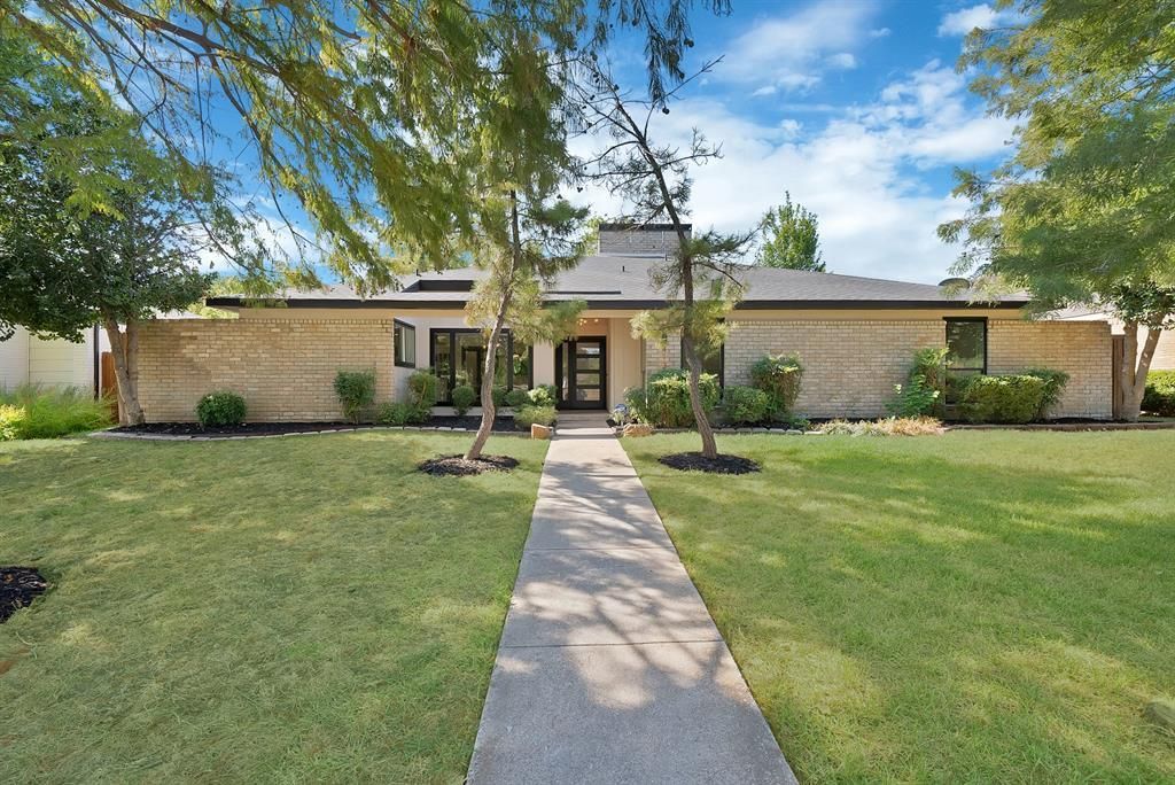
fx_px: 522
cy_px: 392
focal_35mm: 16
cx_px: 588
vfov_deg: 73.8
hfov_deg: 96.7
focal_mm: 16
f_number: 9
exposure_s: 1/100
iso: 640
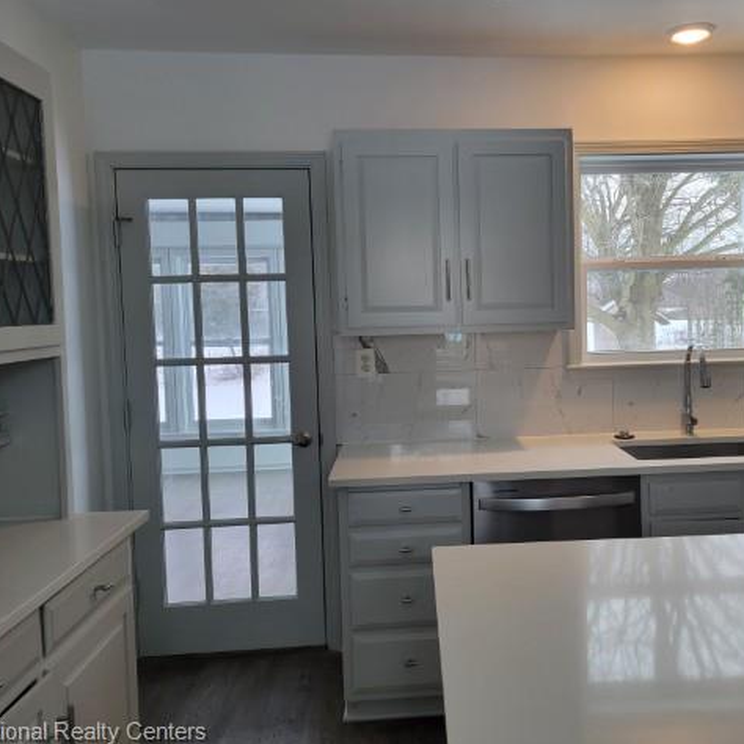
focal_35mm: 31
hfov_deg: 52.0
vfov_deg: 52.5
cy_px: 374
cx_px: 461
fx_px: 754
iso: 125
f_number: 1.8
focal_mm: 5.4
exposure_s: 1/120
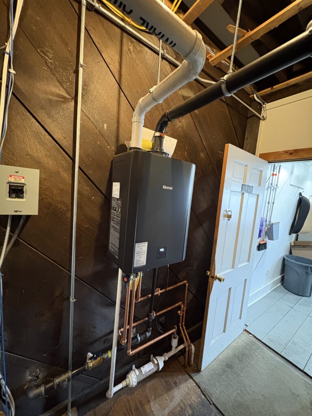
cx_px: 156
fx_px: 168
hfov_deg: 85.7
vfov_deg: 102.1
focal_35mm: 14
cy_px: 208
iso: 1600
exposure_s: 1/30
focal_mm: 2.22
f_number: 2.2
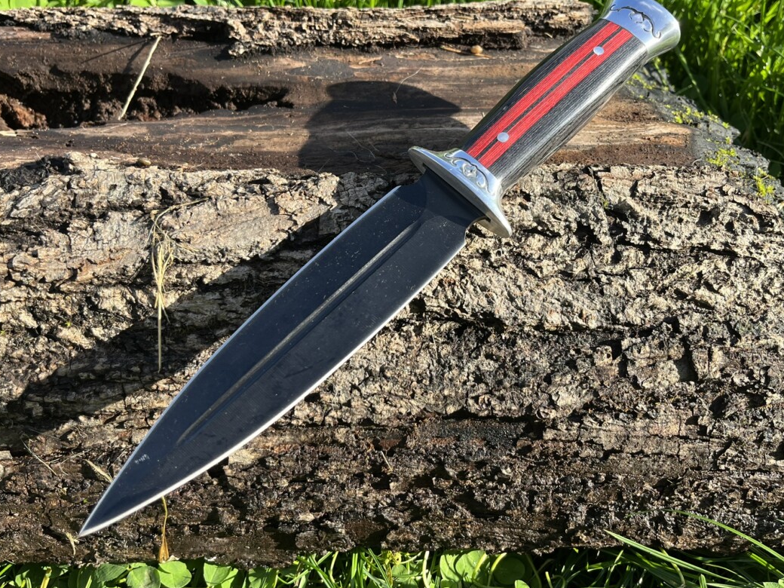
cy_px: 255
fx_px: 679
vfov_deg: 46.7
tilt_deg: -57.1
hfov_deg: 60.0
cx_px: 405
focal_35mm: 30
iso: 50
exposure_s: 1/714
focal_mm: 5.1
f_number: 1.6
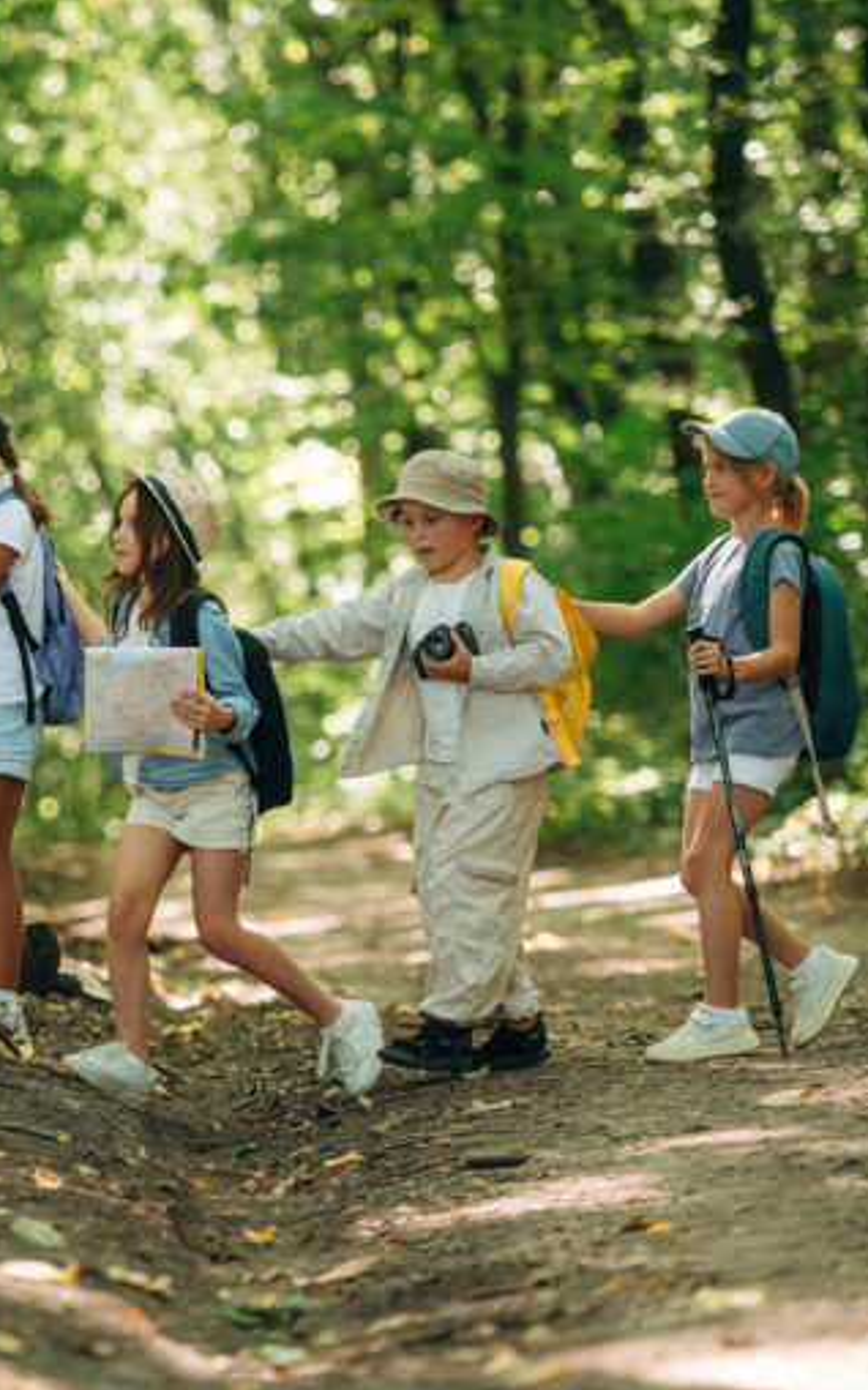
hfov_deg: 5.9
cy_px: 695
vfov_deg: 9.4
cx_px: 57
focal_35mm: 223
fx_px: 8443
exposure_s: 1/500
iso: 1600
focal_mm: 145
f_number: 2.8
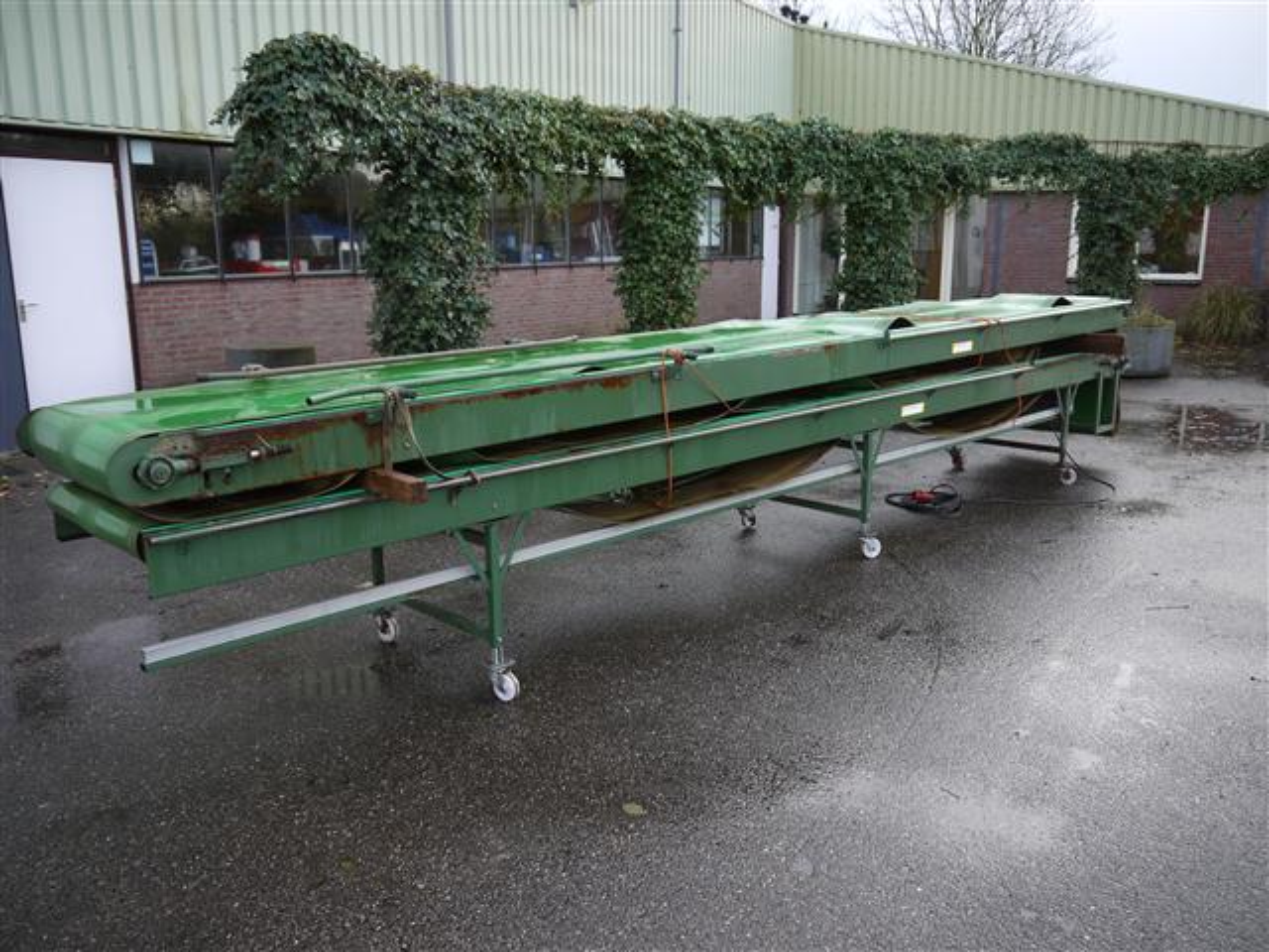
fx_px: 1026
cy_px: 476
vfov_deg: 49.7
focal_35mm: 28
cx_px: 634
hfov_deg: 63.4
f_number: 3.5
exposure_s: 1/60
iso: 160
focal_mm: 14
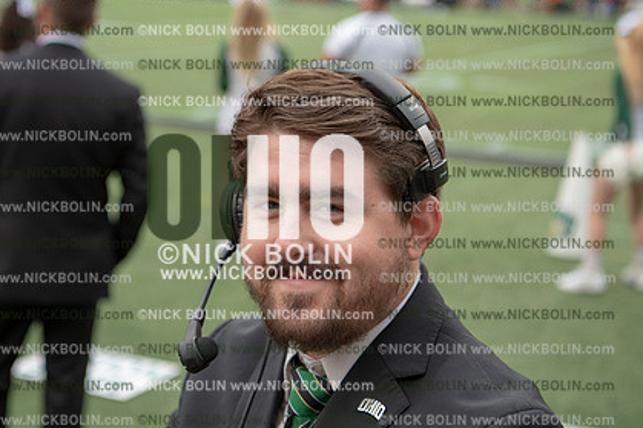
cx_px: 255
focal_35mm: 72
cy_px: 208
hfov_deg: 28.0
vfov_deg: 18.9
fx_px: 1285
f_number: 3.5
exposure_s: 1/500
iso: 250
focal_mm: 52
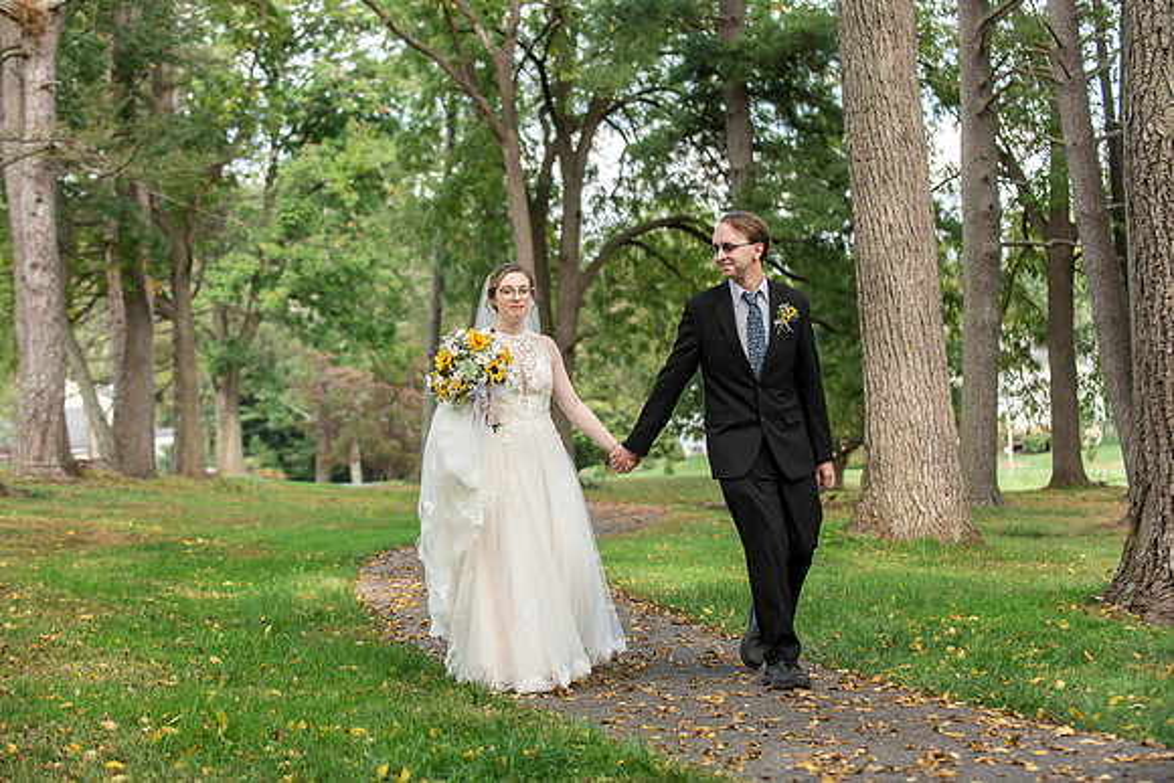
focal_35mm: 78
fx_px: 2544
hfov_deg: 26.0
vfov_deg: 17.5
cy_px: 392
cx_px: 587
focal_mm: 78
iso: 400
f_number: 4
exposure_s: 1/500
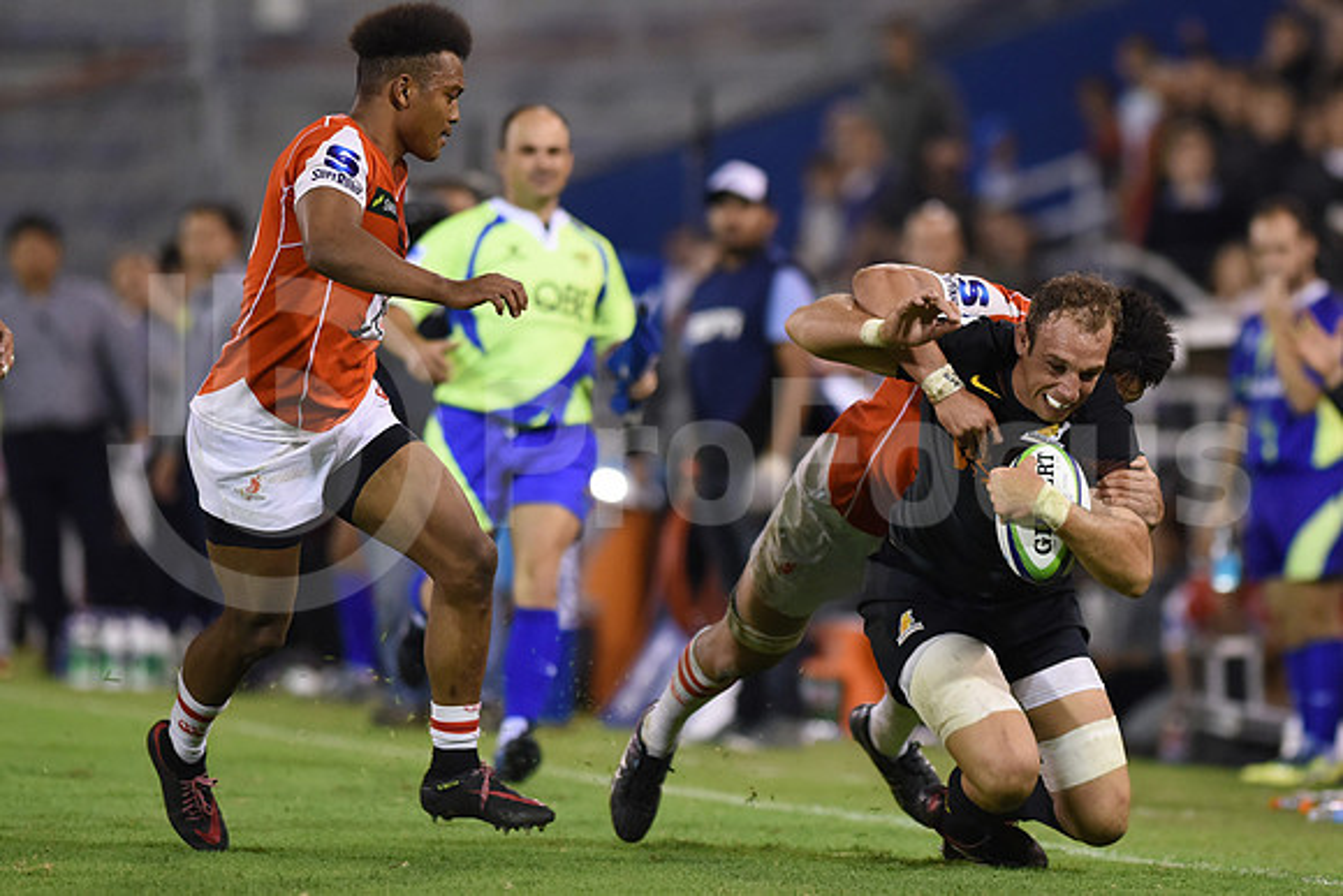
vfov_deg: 4.6
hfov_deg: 6.9
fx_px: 11194
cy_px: 448
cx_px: 672
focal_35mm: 300
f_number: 2.8
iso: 2000
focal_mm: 300
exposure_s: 1/800
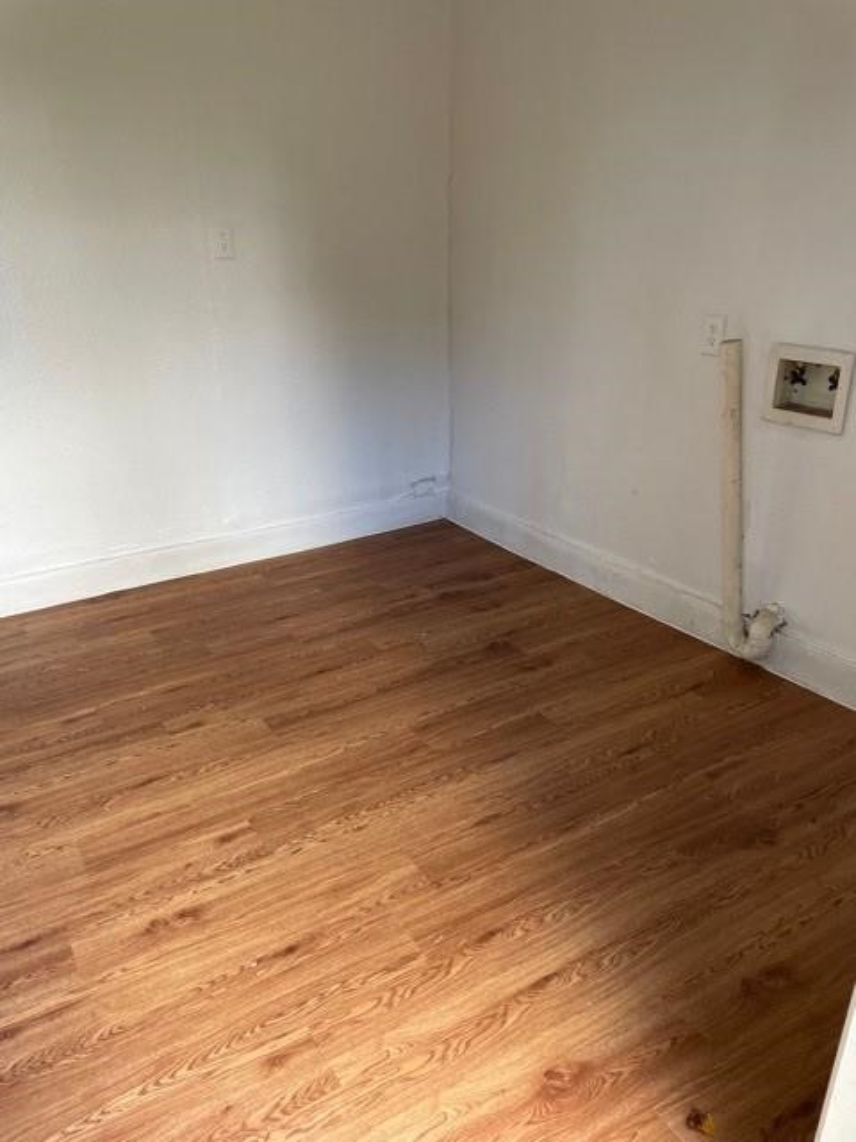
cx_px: 428
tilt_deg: -20.9
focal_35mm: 26
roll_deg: +1.1
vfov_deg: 67.3
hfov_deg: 53.1
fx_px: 857
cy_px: 571
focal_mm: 4.2
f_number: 1.6
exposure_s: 1/121
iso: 125
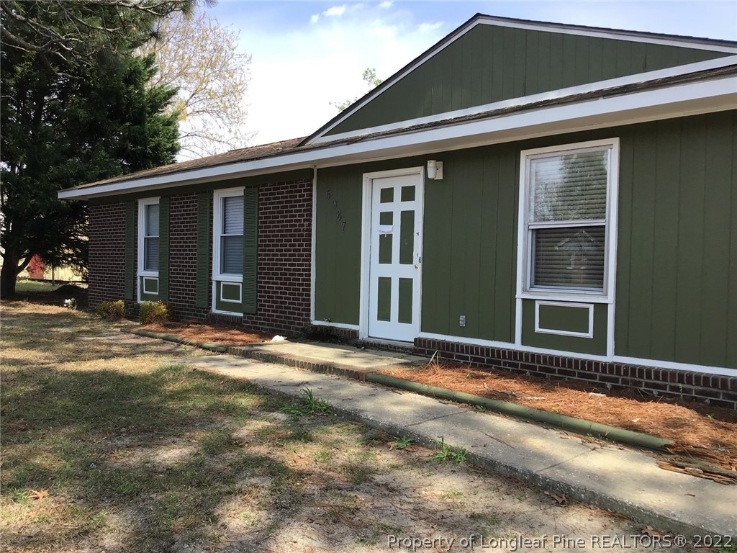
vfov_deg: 45.4
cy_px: 276
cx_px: 368
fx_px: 660
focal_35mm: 31
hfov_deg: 58.4
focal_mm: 3.3
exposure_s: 1/595
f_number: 2.4
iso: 25
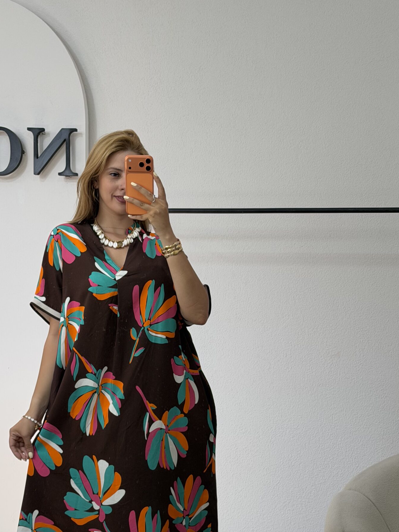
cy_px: 333
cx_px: 166
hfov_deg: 21.3
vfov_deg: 28.1
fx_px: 1060
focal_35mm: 69
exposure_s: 1/123
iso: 50
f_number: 1.78
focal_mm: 6.76
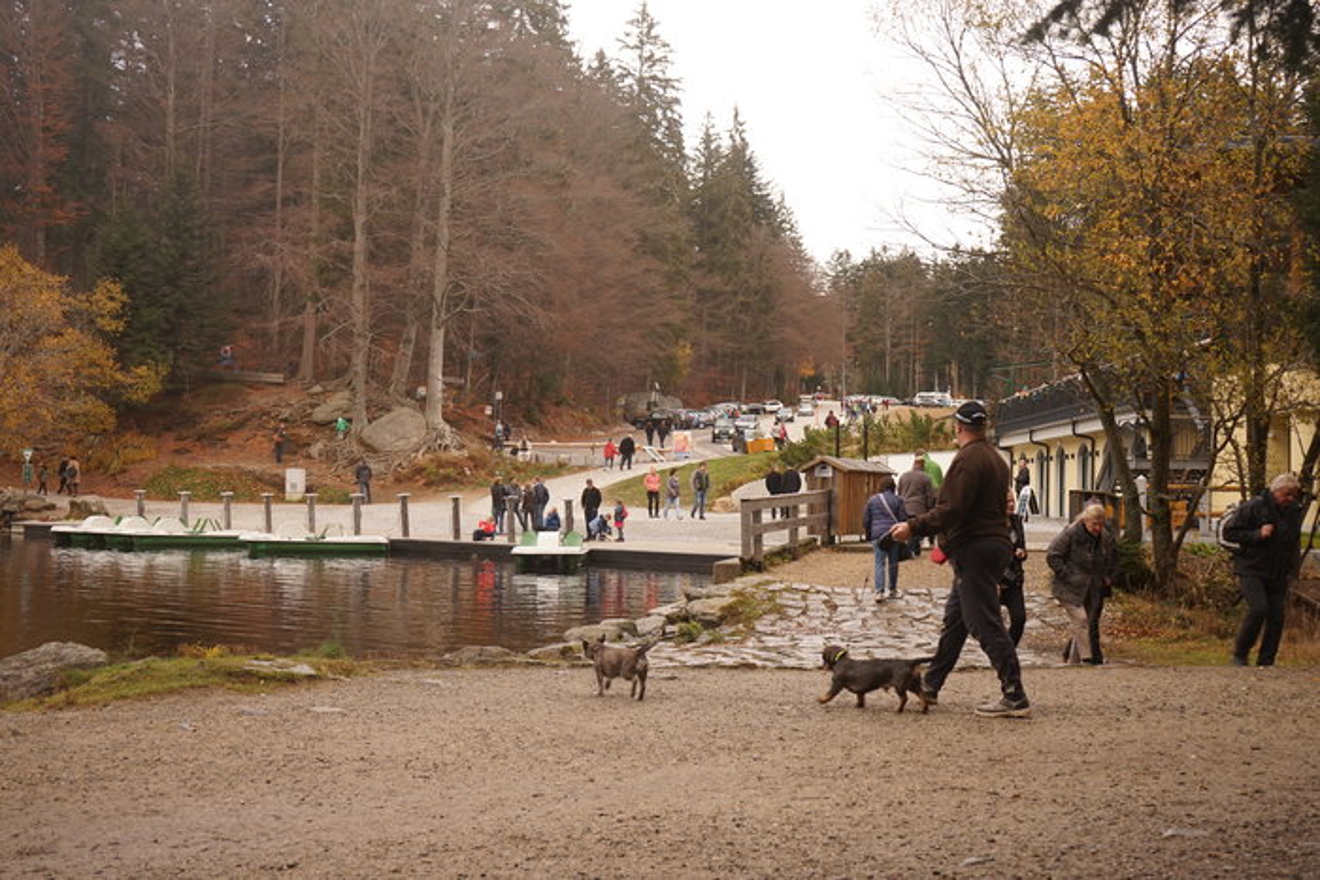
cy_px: 440
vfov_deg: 28.7
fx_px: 1724
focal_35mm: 47
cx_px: 660
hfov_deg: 41.9
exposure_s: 1/80
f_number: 5.6
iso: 100
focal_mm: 47
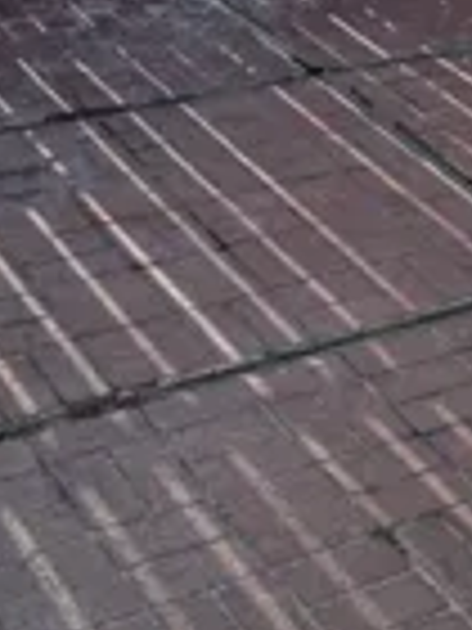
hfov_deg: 15.1
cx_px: 481
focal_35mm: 96
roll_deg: -5.9
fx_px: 1745
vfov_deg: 18.3
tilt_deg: -12.4
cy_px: -292
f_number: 1.78
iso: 80
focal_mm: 6.86
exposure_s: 1/3717
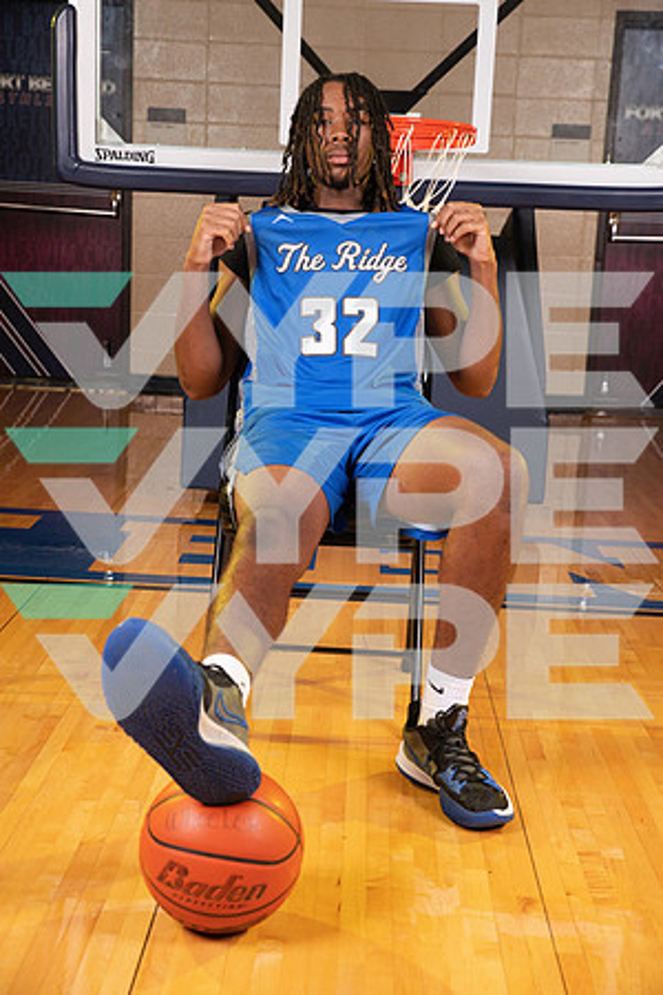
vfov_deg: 35.6
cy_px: 498
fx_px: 1547
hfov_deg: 24.2
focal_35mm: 56
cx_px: 332
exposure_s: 1/320
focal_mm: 56
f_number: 7.1
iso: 320
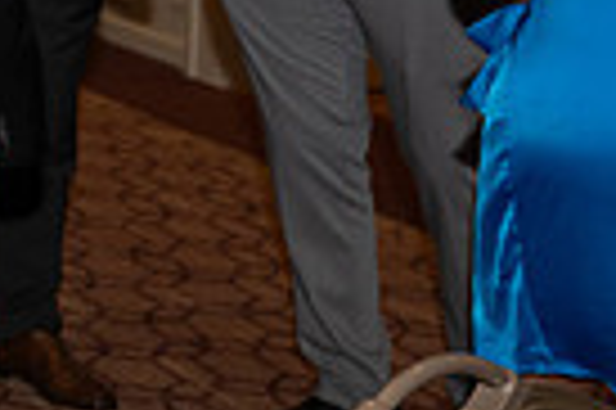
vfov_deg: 9.4
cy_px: -223
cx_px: -625
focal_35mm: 142
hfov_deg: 12.6
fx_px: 2427
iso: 800
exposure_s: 1/100
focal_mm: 33.5
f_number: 5.6
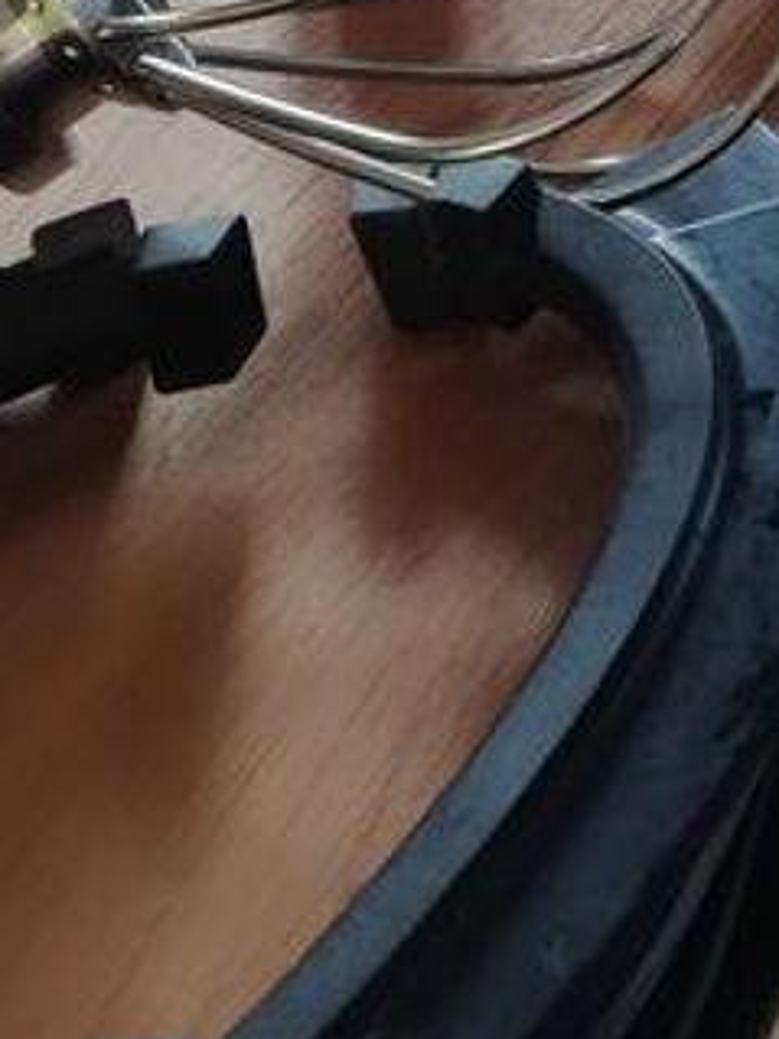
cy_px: -432
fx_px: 3393
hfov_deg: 12.4
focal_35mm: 113
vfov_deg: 16.2
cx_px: 1186
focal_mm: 3.79
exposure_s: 1/50
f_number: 2
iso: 64
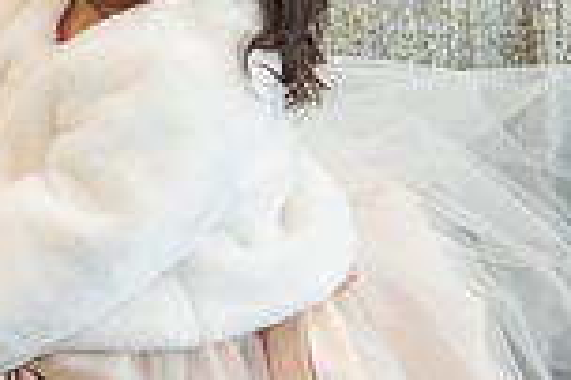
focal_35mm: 207
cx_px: -468
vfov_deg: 6.6
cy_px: 226
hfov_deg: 9.5
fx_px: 3280
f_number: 2.8
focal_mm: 42
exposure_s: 1/160
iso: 320
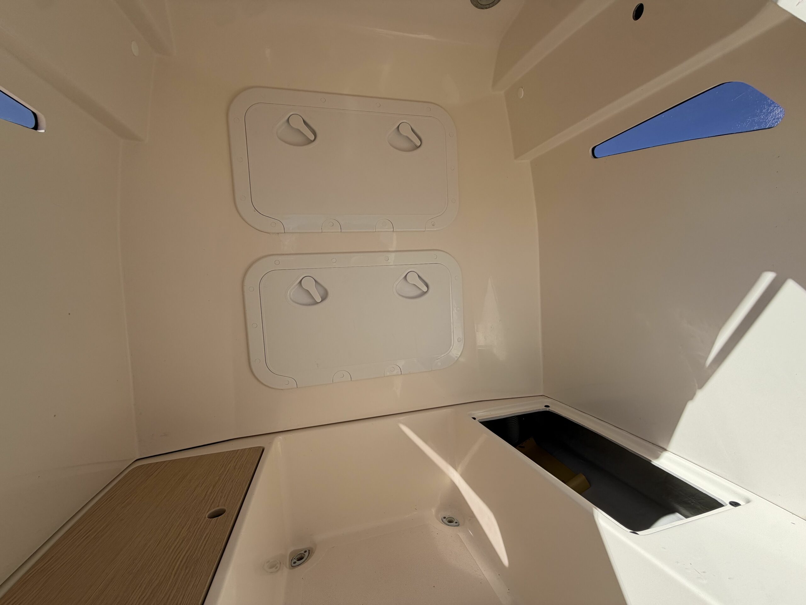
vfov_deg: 85.7
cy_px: 302
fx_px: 326
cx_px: 403
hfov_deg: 102.1
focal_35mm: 14
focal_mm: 2.22
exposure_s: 1/770
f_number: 2.2
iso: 25
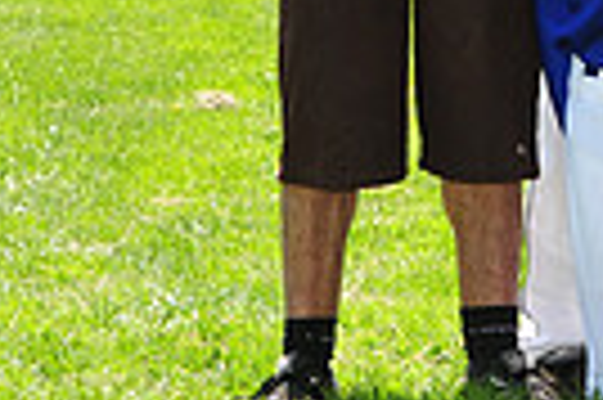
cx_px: 945
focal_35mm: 371
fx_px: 6207
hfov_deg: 5.5
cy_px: -270
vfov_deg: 3.7
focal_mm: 86
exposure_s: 1/250
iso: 200
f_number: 7.1
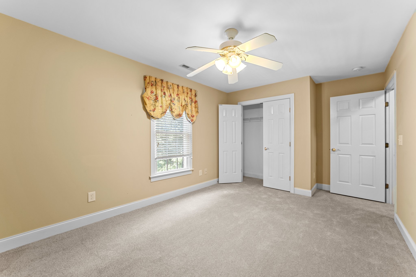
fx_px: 162
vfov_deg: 81.3
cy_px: 138
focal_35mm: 14
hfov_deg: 104.2
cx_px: 208
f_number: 8
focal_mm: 14
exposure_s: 1/4
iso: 640
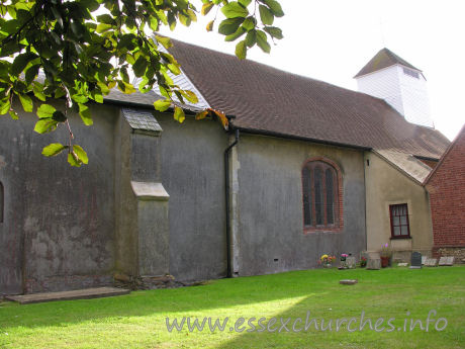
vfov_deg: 40.7
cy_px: 174
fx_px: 470
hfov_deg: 52.6
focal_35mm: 35
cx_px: 232
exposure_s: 1/64.7
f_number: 4
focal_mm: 8.9
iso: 50
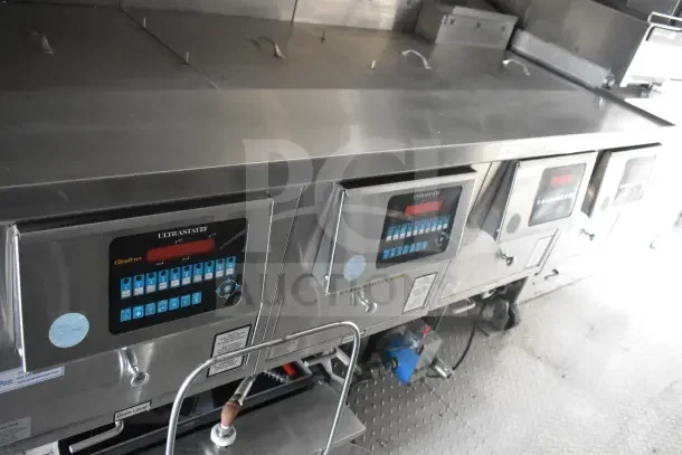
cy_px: 228
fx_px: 625
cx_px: 341
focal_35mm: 33
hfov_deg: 57.2
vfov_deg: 40.0
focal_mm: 22
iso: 6400
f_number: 5
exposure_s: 1/100
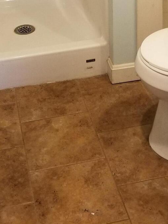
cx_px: 84
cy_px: -105
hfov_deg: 19.1
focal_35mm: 77
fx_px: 498
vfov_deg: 21.5
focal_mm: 4.25
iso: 160
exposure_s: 1/30
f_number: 1.7
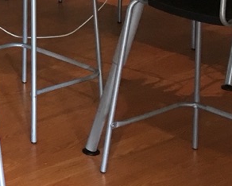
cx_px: -238
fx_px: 1065
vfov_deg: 9.4
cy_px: -172
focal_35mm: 155
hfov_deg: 11.2
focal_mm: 4.15
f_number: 2.2
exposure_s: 1/30
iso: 100
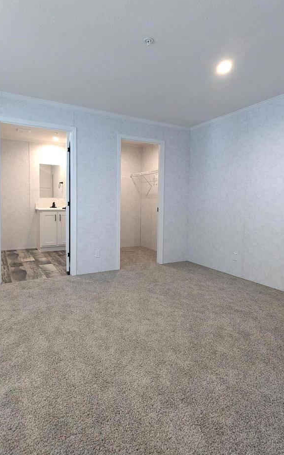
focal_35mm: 20
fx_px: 248
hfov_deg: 59.6
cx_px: 133
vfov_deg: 85.0
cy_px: 217
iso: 212
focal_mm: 2.35
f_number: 2.2
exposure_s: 1/60
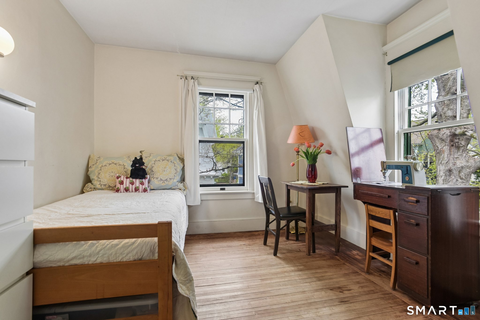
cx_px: 240
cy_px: 160
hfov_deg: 93.3
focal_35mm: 17
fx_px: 227
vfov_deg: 70.4
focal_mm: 17
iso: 400
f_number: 11
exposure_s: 1/20
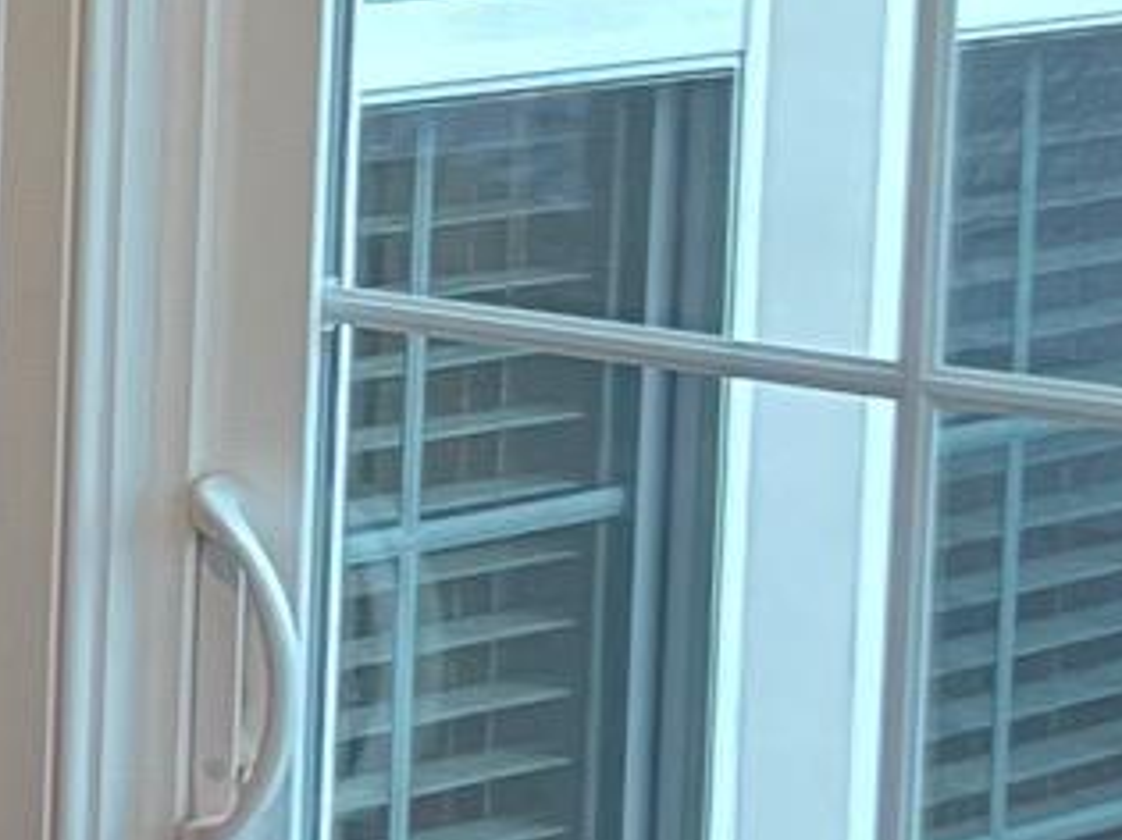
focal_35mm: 169
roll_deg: +0.3
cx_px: -2315
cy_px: 14
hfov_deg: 9.2
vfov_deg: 8.7
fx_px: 5476
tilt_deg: -4.4
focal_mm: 4.2
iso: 200
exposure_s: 1/60
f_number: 1.6
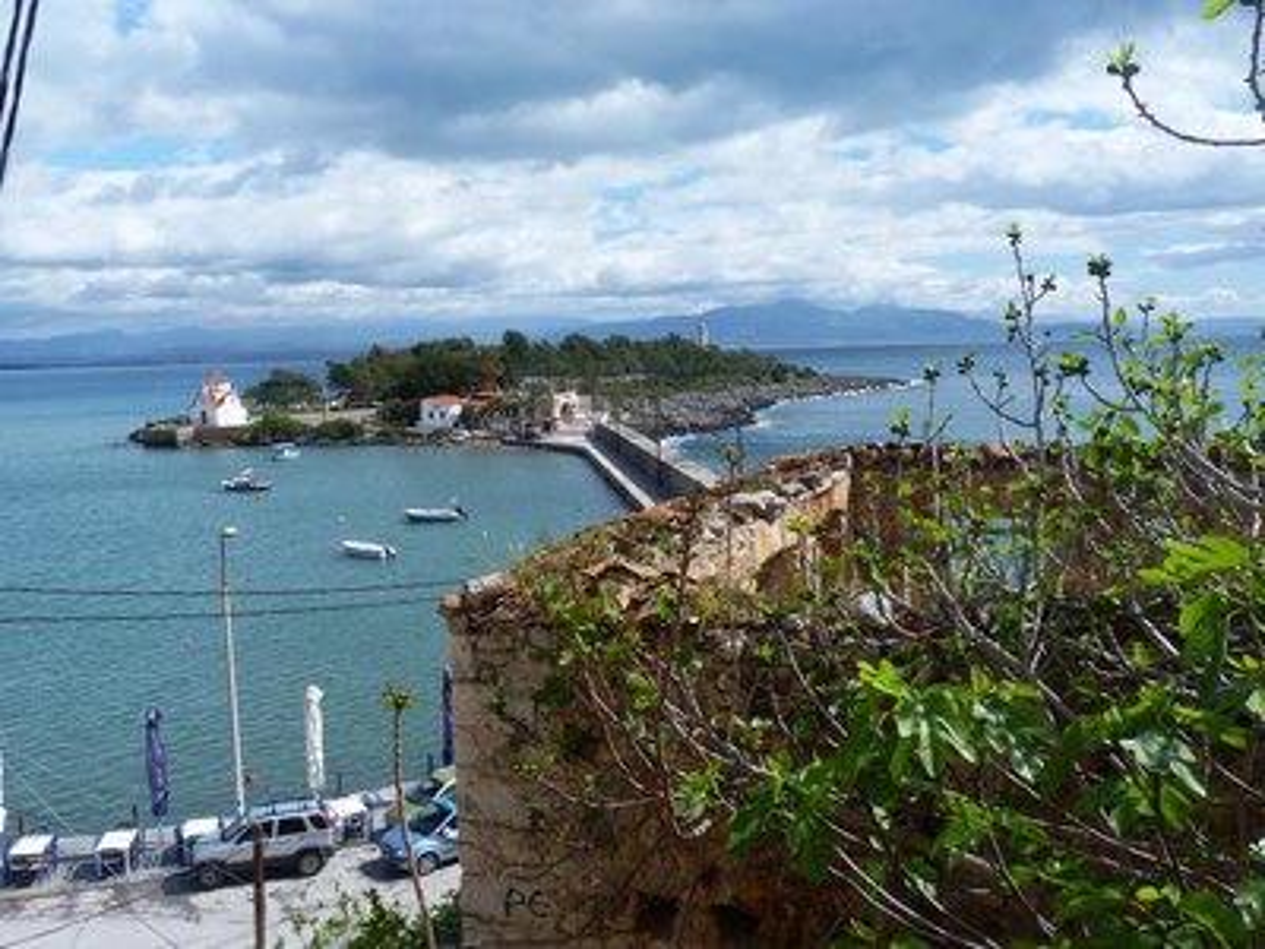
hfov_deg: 56.8
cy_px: 474
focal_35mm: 32
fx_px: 1169
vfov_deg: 44.2
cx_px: 632
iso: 80
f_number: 5.6
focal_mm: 5.8
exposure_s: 1/400
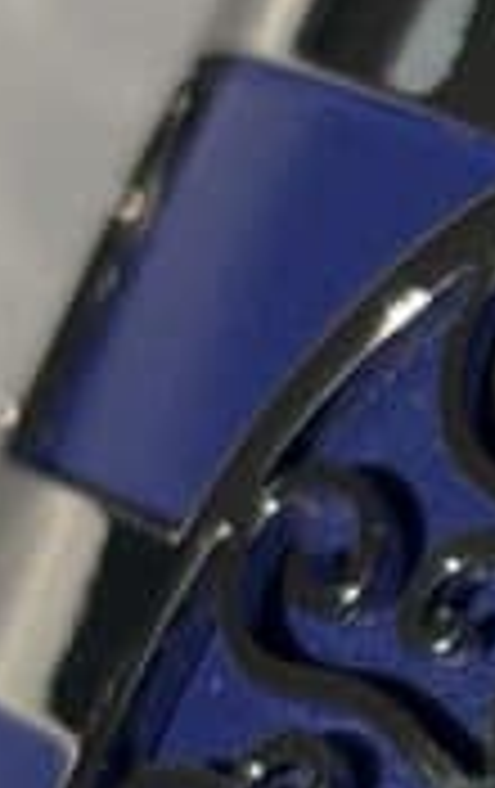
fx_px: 6922
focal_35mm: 322
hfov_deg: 4.0
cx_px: 1260
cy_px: 986
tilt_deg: -44.3
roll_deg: -2.3
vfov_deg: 6.5
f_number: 1.6
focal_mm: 5.96
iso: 32
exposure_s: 1/2342
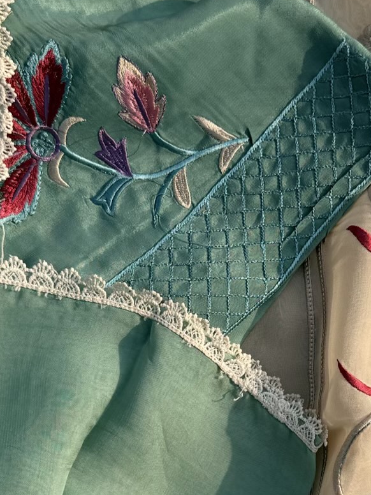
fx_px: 943
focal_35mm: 66
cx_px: 286
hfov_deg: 22.0
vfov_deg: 28.6
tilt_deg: -84.3
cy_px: 416
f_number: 1.78
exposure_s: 1/3584
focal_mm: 6.76
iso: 80
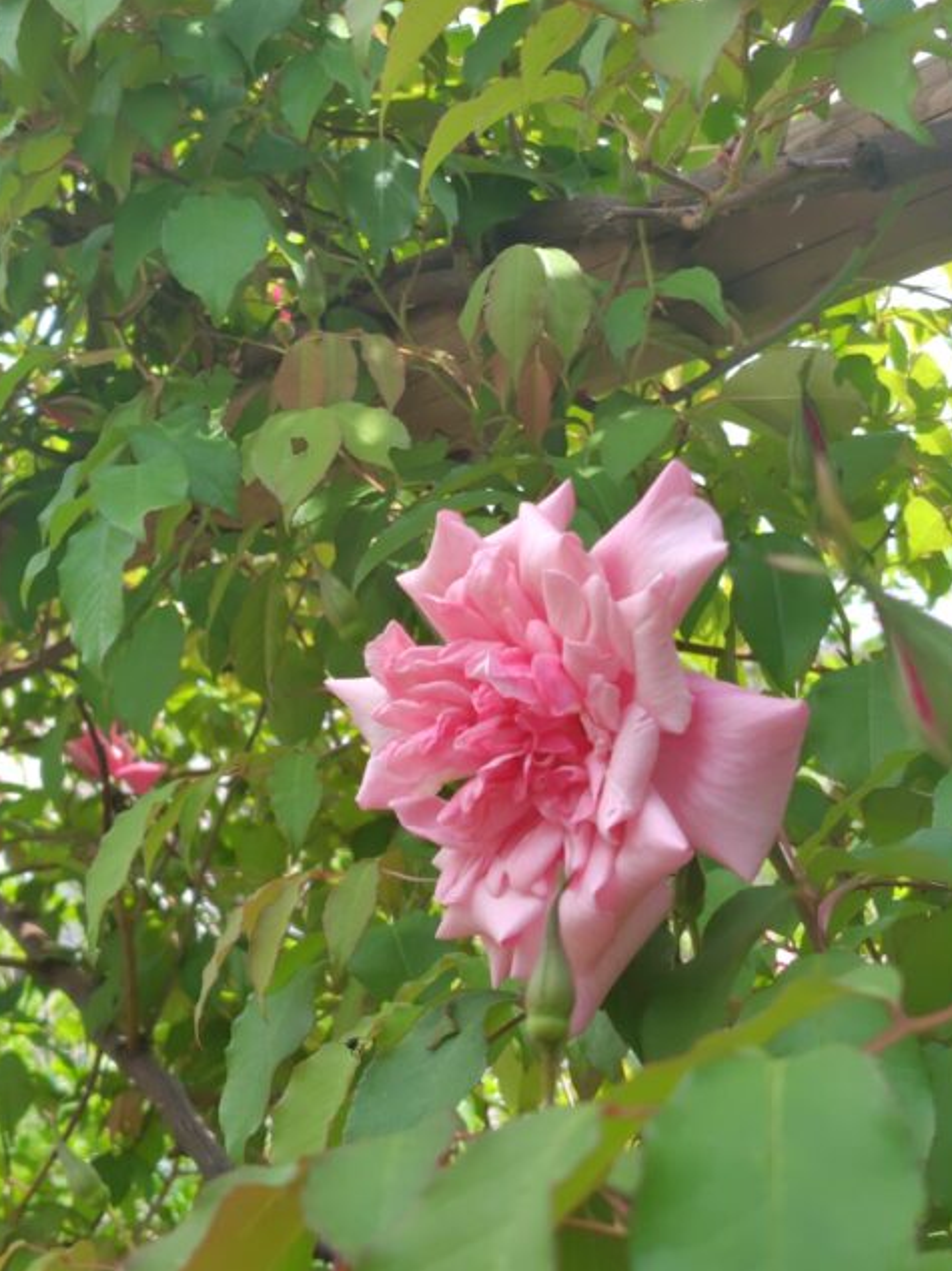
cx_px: 415
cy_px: 532
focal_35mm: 30
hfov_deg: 46.7
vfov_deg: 59.7
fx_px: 1101
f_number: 1.9
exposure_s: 1/448
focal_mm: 5.6
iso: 50
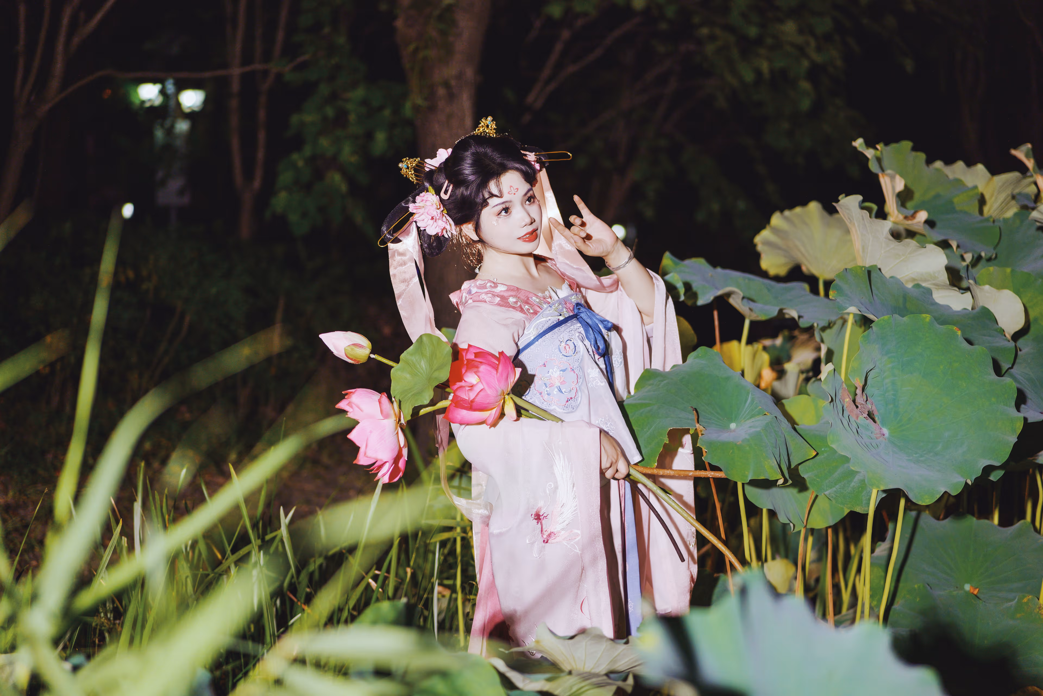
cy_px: 348
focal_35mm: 50
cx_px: 522
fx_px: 1448
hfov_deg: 39.6
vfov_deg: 27.0
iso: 1000
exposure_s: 1/80
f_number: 1.8
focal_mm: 50
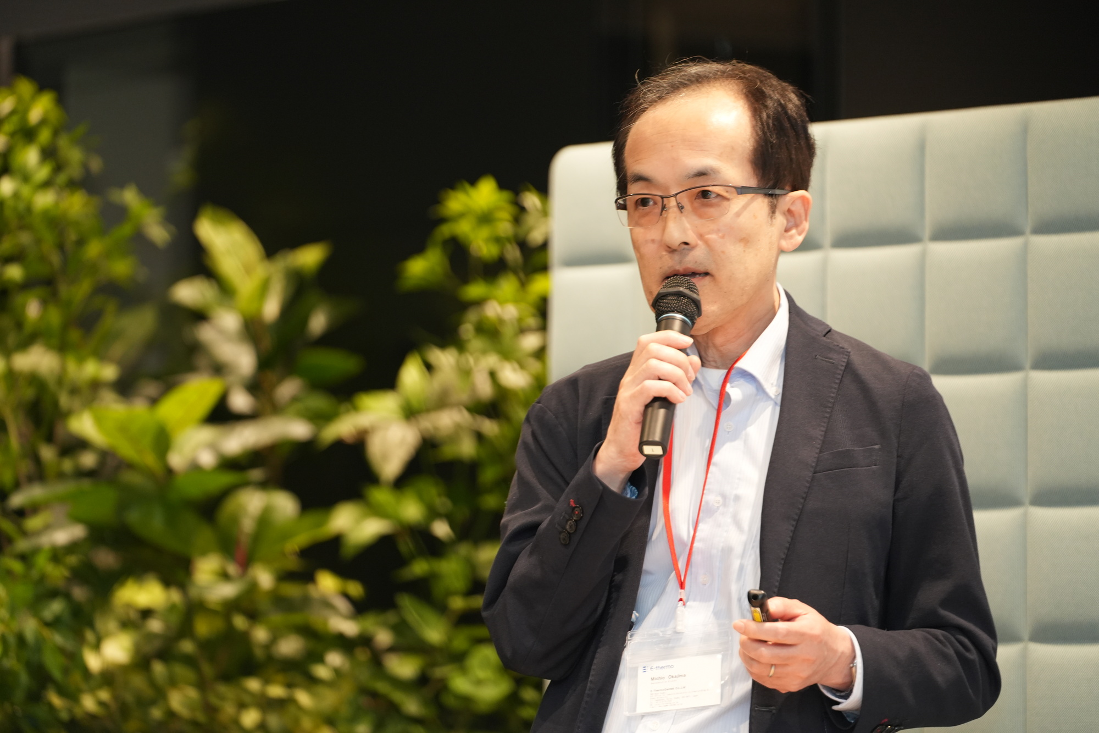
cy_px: 366
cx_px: 550
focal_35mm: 180
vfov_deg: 7.6
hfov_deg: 11.4
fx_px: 5494
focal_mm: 180
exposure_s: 1/160
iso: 1600
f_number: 2.8
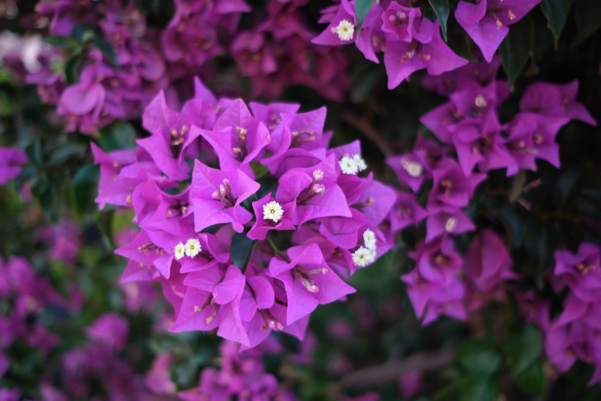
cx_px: 300
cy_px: 200
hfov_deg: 54.4
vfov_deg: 37.9
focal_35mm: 35
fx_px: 584
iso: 160
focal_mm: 23
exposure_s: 1/34
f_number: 2
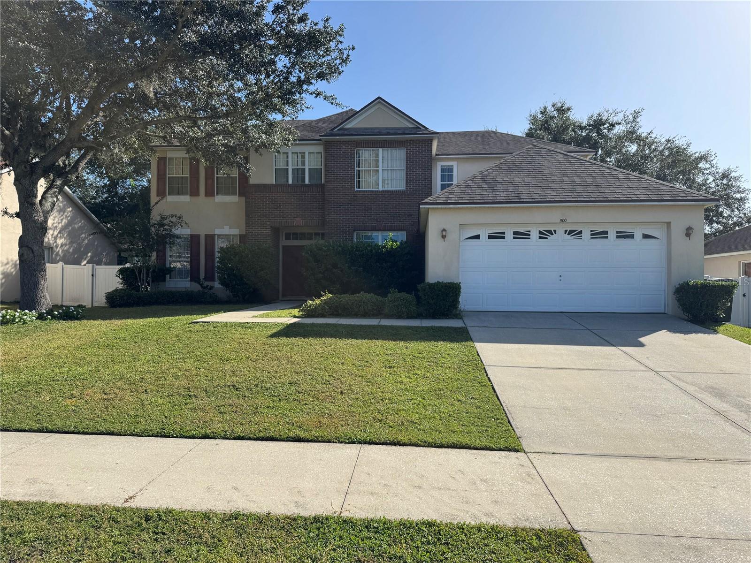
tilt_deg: +0.5
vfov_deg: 56.8
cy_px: 282
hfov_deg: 71.6
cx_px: 376
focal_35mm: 24
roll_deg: -0.2
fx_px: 521
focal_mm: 6.76
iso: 80
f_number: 1.78
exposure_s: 1/2105
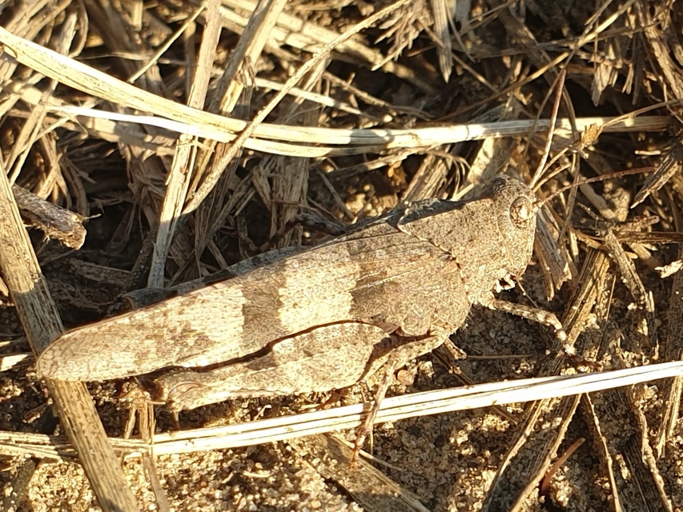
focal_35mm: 26
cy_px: 256
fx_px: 513
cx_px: 342
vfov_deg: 53.1
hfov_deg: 67.3
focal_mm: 4.3
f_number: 2.4
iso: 50
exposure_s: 1/441
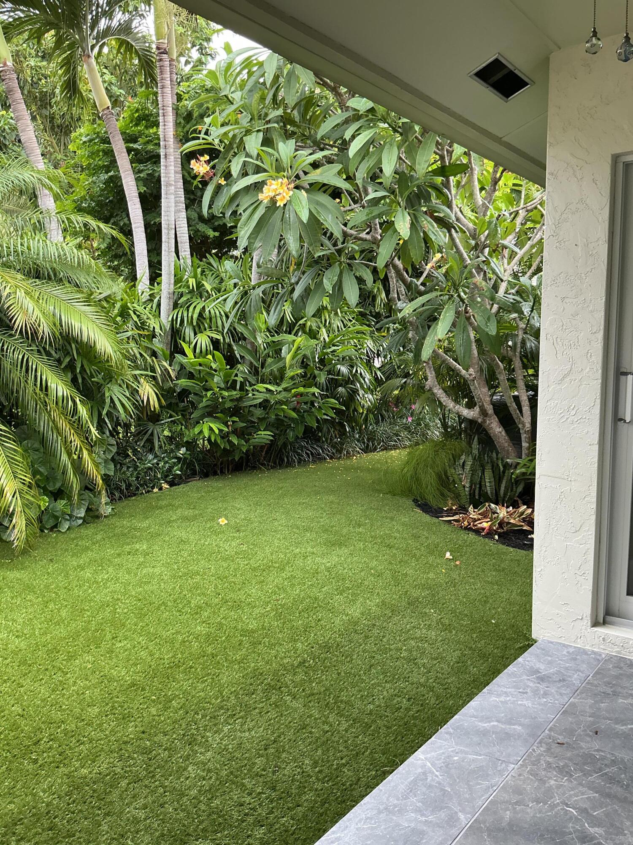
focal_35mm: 29
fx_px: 707
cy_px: 422
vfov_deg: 61.7
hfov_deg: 48.2
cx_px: 316
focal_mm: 3
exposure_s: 1/60
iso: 50
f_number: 1.8
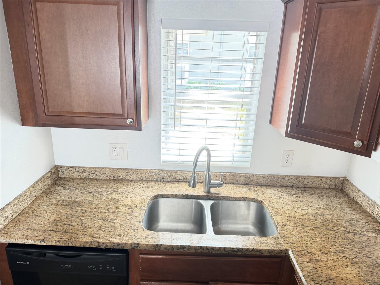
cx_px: 190
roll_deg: -2.2
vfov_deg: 56.8
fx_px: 263
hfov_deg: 71.6
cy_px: 142
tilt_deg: -16.0
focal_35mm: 24
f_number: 1.78
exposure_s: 1/60
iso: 250
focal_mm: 6.76
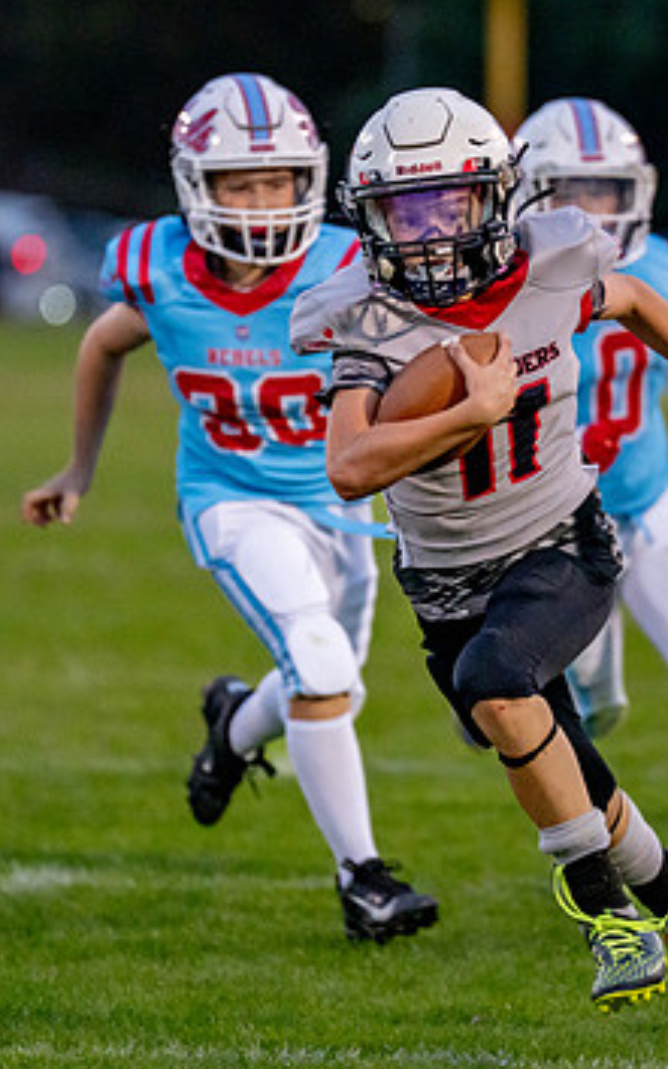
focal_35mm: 477
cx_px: 529
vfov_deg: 4.4
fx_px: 13905
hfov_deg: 2.8
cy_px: 457
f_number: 2.8
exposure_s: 1/1000
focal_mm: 200
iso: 2000
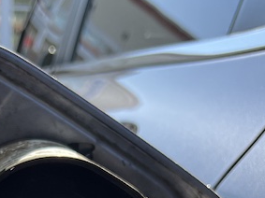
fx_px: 719
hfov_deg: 20.4
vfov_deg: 14.0
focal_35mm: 94
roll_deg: -0.7
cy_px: 355
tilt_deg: -23.0
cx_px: 20
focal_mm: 5.7
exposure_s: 1/714
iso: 50
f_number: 1.5
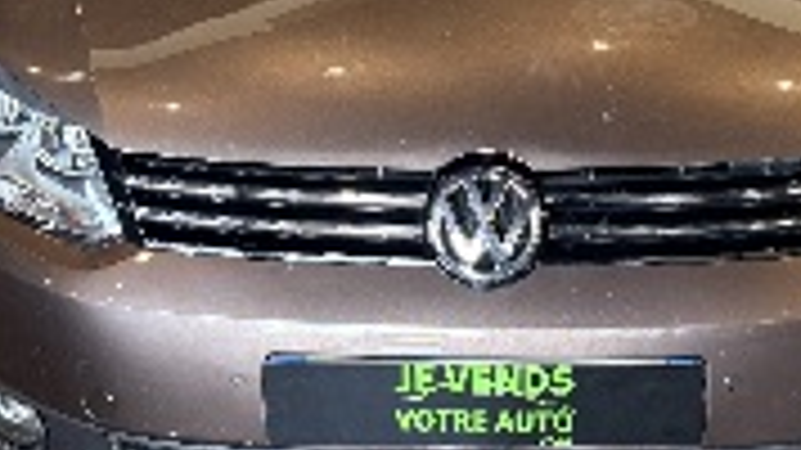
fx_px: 1295
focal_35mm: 61
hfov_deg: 34.2
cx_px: 500
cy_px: 148
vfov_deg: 19.6
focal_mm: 6.76
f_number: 1.78
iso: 320
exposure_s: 1/50
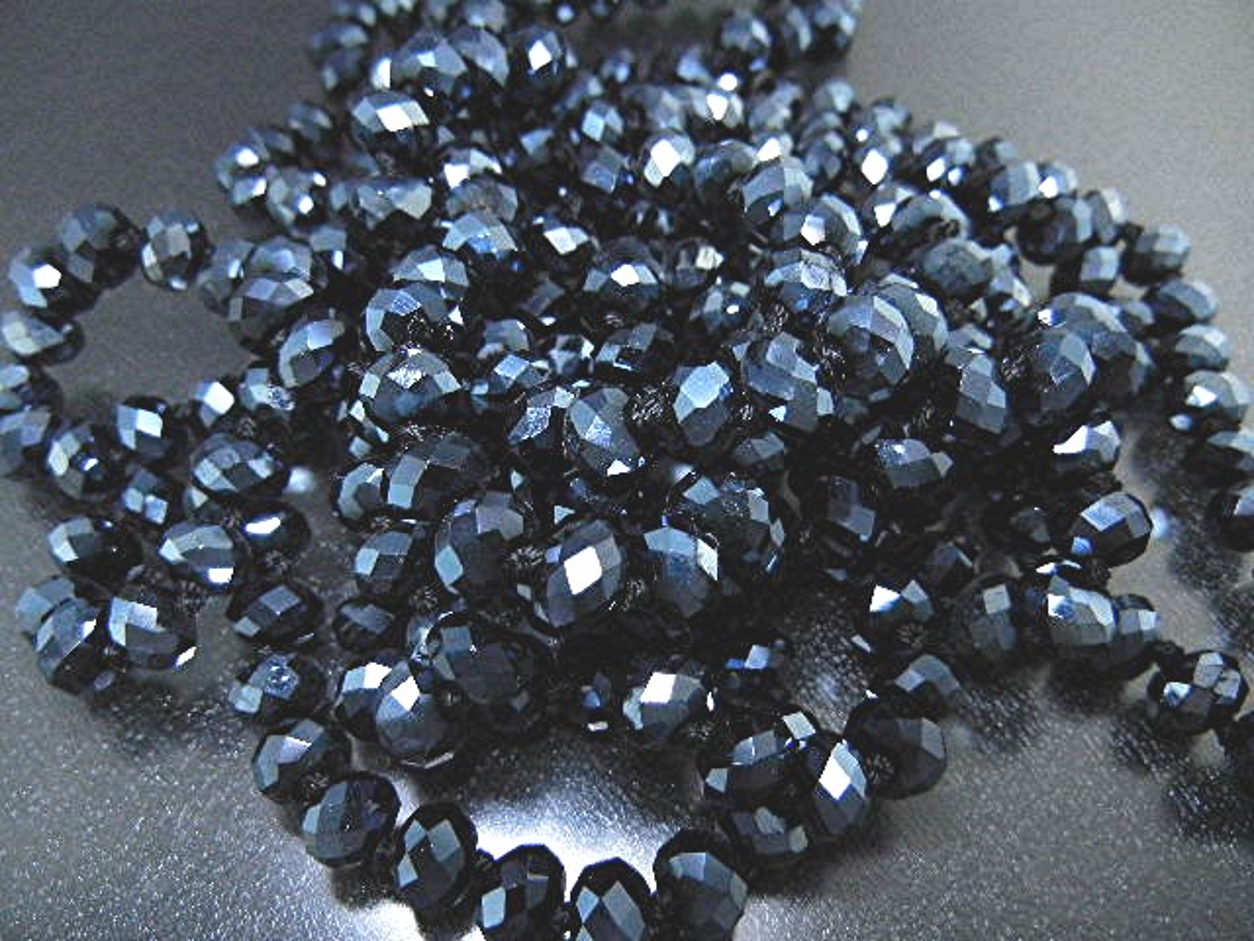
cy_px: 470
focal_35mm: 30
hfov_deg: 60.0
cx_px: 627
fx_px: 1087
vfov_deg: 46.8
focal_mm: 5.4
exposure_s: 1/30
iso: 800
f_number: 7
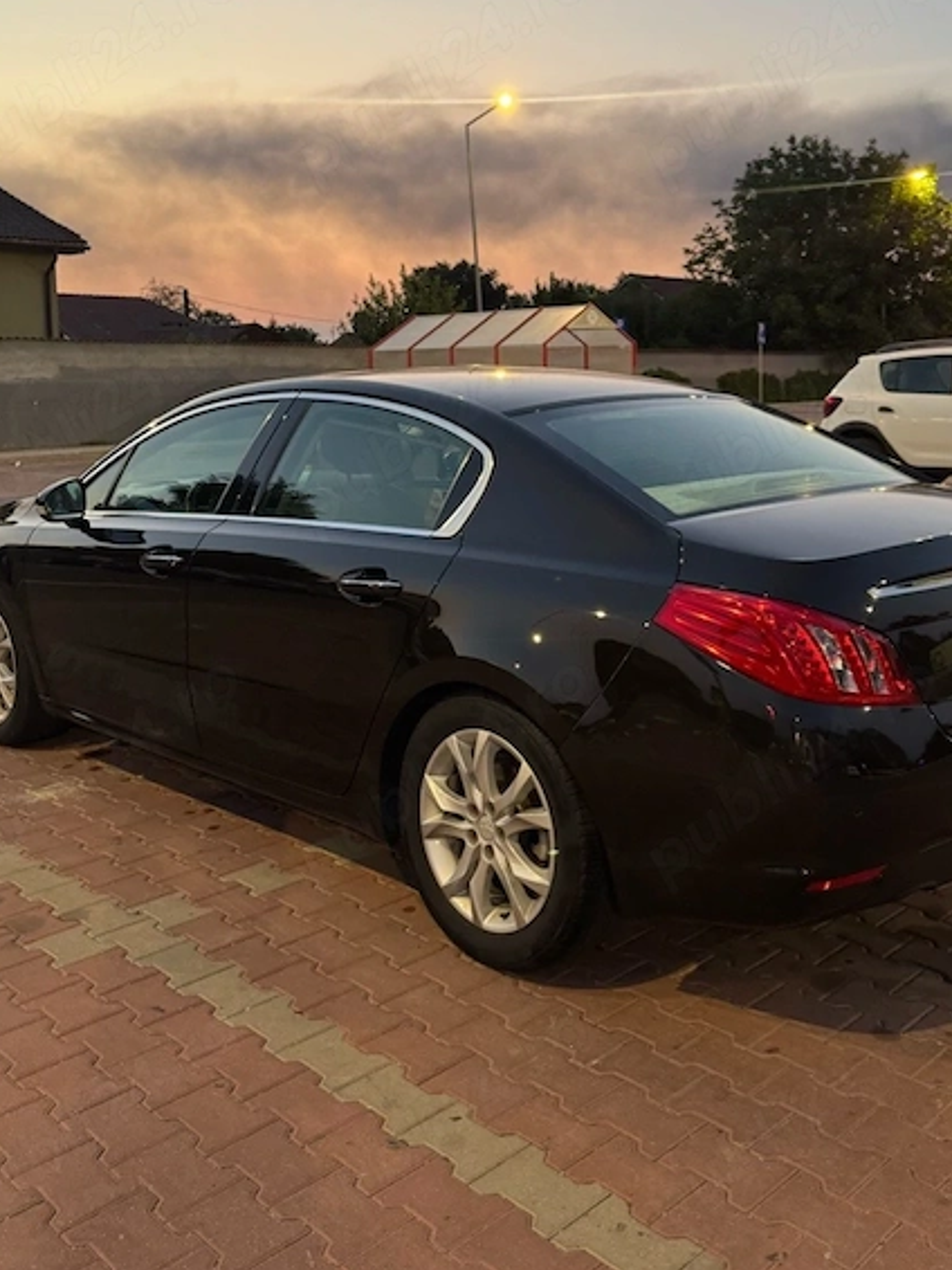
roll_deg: -0.2
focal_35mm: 34
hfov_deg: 41.7
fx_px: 1246
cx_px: 532
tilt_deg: -3.7
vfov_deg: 53.3
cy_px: 474
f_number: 1.78
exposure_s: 1/50
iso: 200
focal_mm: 6.76
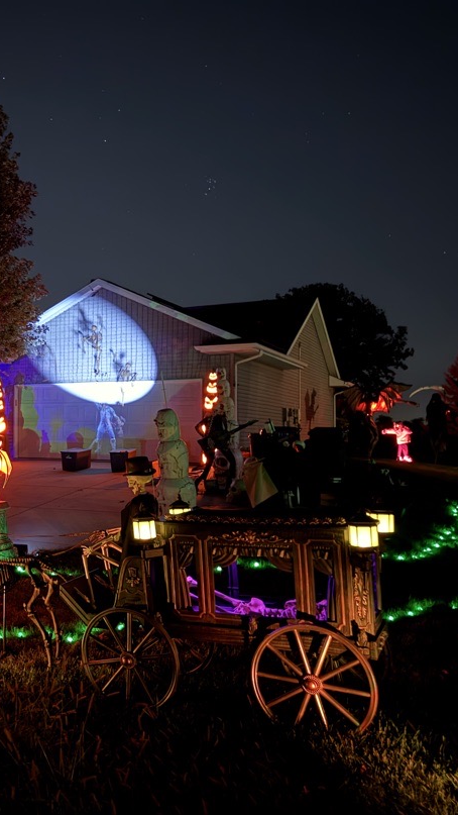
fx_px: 756
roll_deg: -1.0
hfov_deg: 30.9
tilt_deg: +1.9
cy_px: 407
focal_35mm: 35
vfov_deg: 56.6
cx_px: -15
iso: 2500
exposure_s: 1/2
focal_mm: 6.76
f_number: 1.78
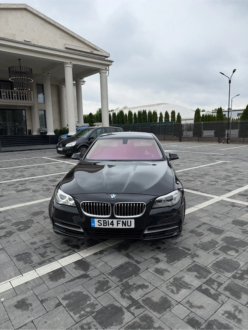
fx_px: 229
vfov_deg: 71.6
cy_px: 165
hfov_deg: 56.8
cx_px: 124
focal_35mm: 24
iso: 80
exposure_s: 1/1410
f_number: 1.78
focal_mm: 6.76
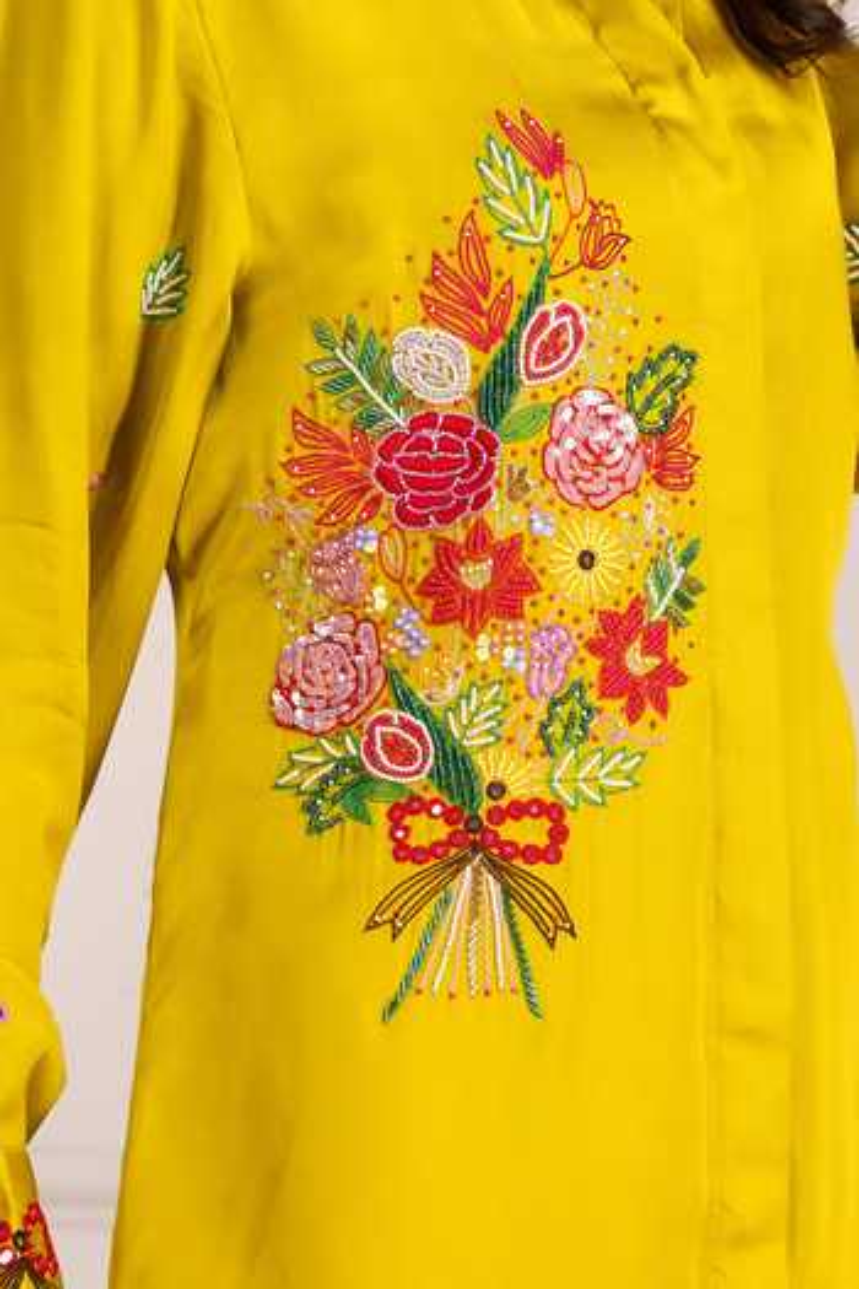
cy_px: 644
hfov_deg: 6.9
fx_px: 7086
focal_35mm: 198
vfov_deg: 10.4
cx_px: 430
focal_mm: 198
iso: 250
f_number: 10
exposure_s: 1/125
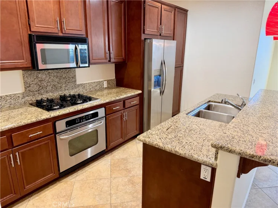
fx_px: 193
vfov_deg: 56.8
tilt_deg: -16.2
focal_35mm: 24
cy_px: 104
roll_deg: -0.3
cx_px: 139
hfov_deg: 71.6
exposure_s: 1/60
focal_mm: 6.76
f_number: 1.78
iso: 125
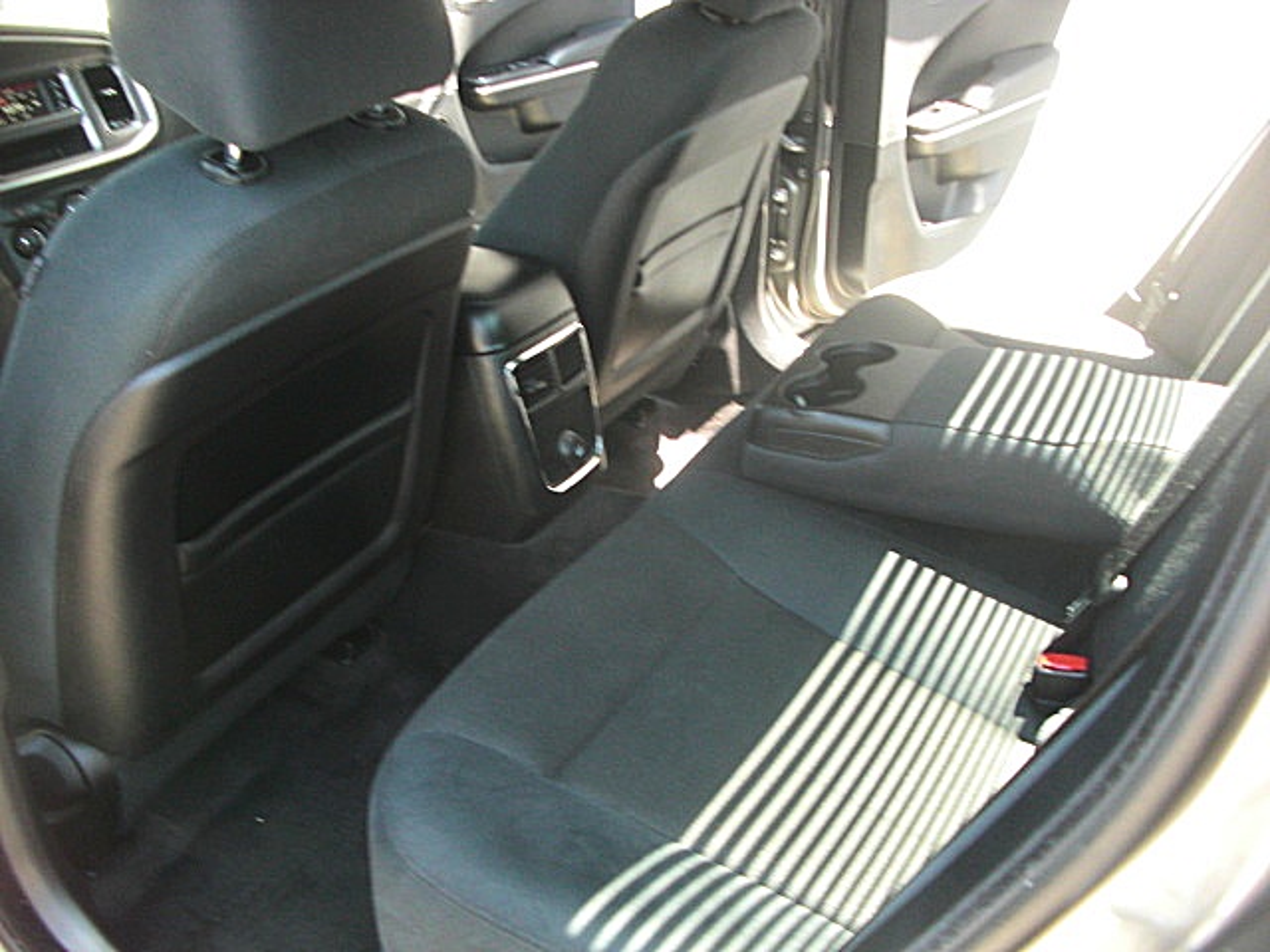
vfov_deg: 39.7
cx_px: 635
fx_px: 1321
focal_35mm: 36
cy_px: 476
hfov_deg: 51.4
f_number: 2.8
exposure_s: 1/60
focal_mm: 6.3
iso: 200
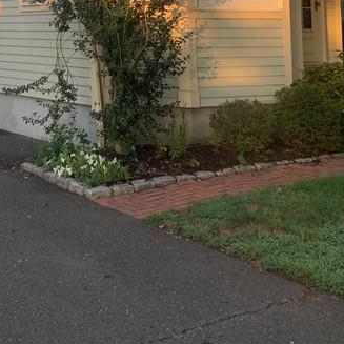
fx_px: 810
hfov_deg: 23.0
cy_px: -59
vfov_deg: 22.3
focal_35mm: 72
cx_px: -1
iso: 25
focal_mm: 4.25
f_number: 1.8
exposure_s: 1/171
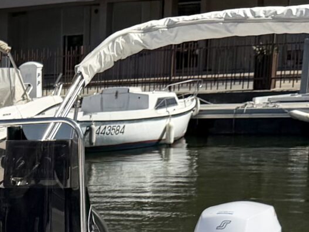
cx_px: -180
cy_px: 432
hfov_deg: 15.3
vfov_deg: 11.6
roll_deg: +2.6
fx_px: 1045
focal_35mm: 117
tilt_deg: -17.9
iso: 80
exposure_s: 1/17544
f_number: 1.78
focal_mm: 6.76
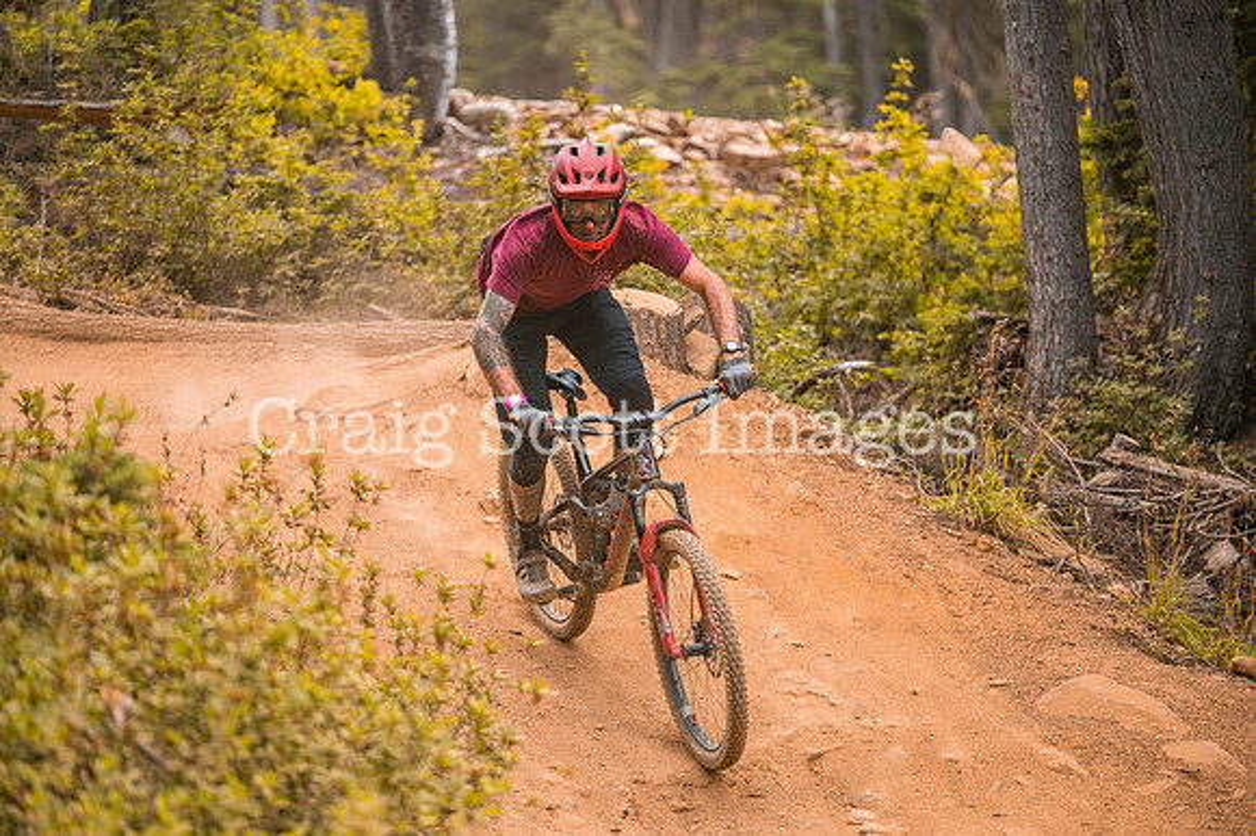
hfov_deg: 10.3
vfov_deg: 6.9
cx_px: 628
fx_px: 6974
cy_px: 418
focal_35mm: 200
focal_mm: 200
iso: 450
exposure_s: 1/1600
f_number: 2.8
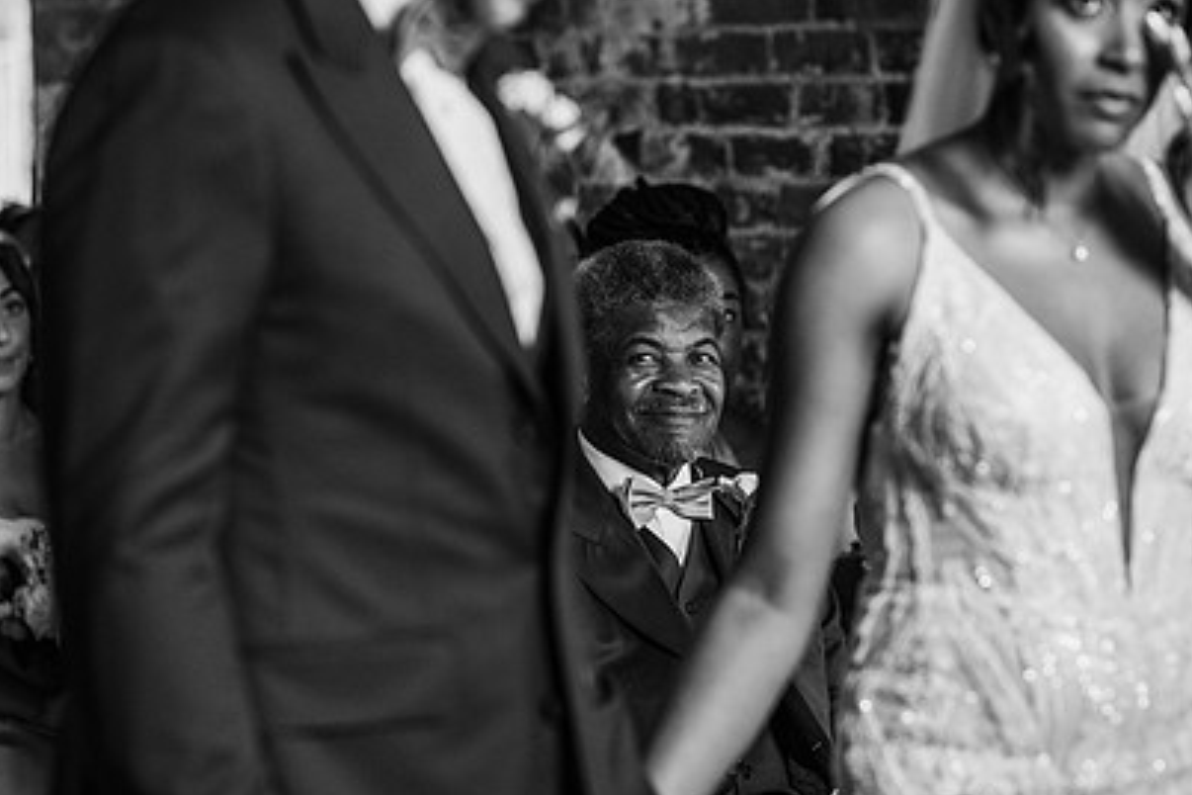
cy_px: 244
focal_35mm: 142
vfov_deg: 9.7
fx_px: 4701
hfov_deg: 14.4
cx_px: 679
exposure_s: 1/200
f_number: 2.5
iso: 500
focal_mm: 85
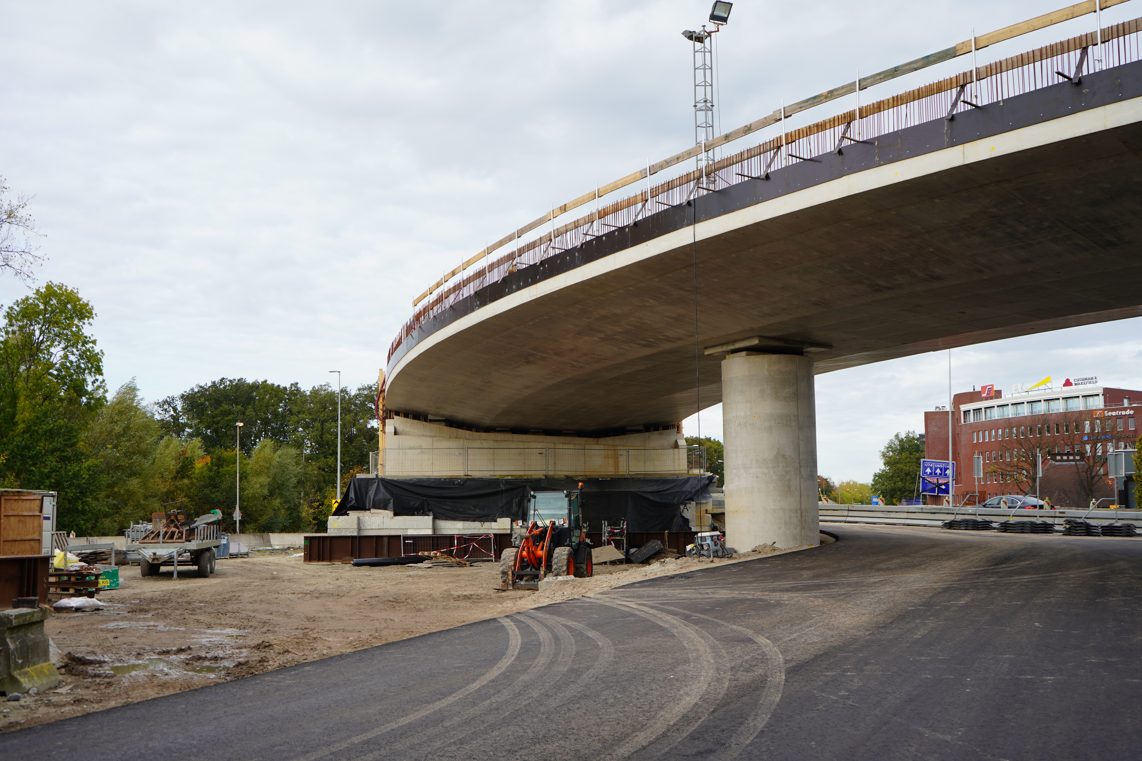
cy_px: 380
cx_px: 571
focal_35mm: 38
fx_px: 1205
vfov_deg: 35.1
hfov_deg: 50.7
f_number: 5
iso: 100
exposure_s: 1/250
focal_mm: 38
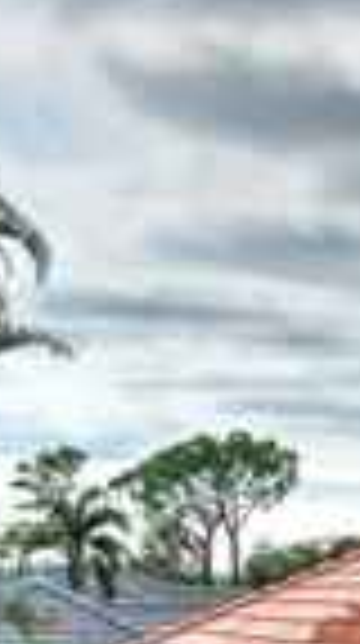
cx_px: 1080
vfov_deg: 16.4
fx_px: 2198
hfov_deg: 8.0
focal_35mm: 129
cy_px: 597
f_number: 2.8
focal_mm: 8.4
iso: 100
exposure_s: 1/3000
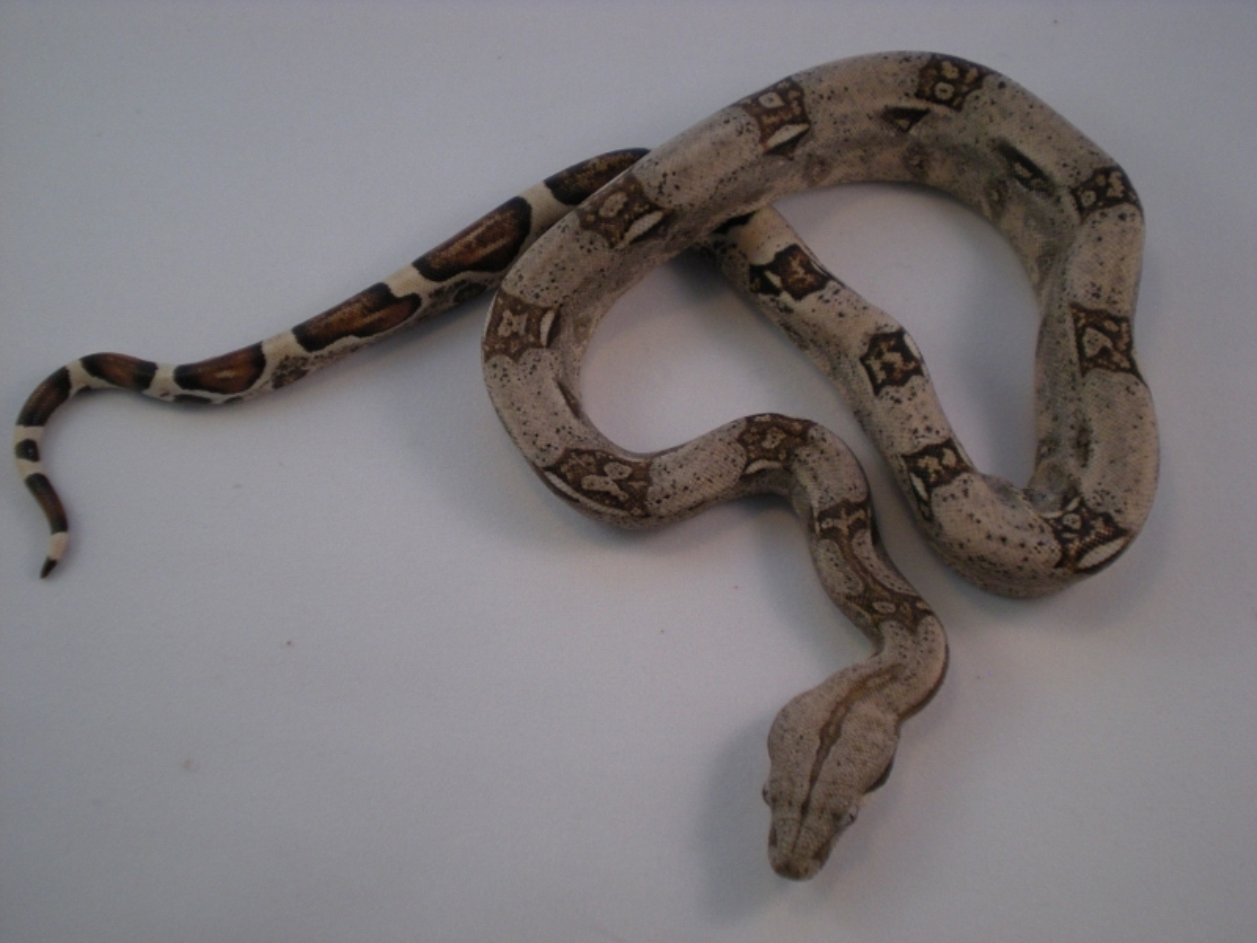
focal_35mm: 56
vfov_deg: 26.1
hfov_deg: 34.3
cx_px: 628
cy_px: 472
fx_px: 2034
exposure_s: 1/26.6
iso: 200
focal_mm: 9.3
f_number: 3.9
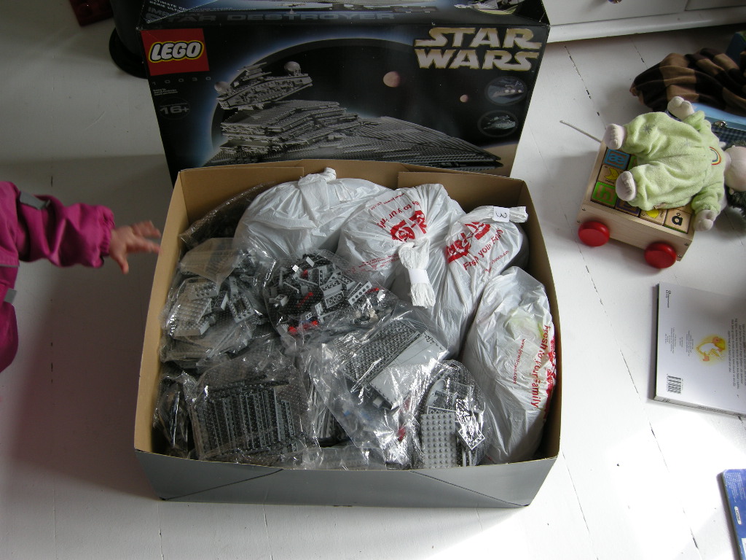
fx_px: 884
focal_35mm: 41
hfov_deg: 45.8
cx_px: 373
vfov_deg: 35.1
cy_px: 280
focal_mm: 8.5
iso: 64
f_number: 3.2
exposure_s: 1/55
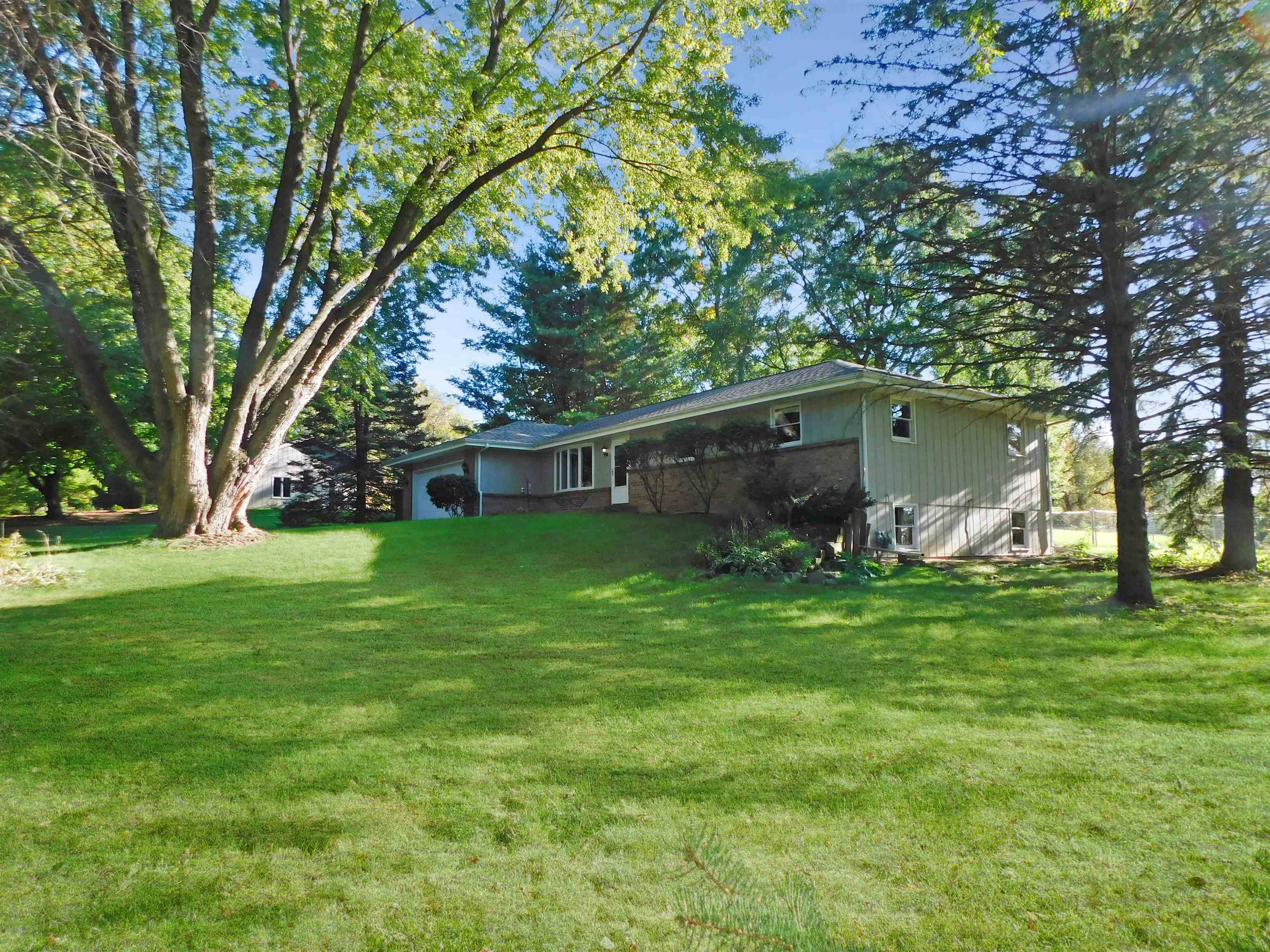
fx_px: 844
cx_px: 635
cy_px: 476
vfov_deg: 58.9
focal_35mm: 23
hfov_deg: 73.9
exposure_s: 1/320
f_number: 3
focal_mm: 4
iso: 125
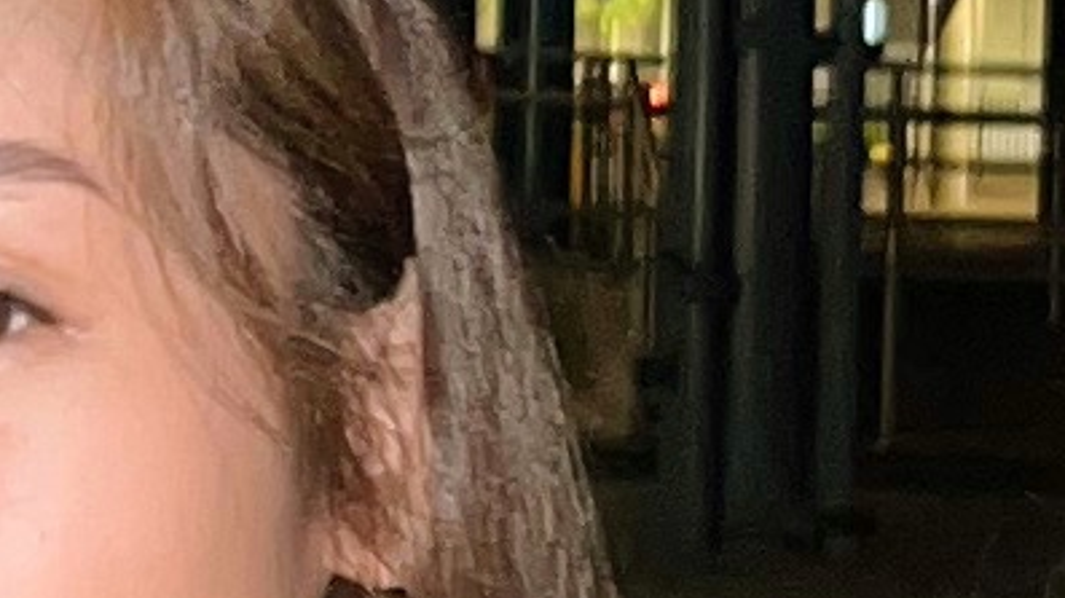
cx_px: -284
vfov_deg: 4.2
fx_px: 8130
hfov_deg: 7.4
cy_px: -48
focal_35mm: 288
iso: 80
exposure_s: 1/4
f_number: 1.6
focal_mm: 5.1
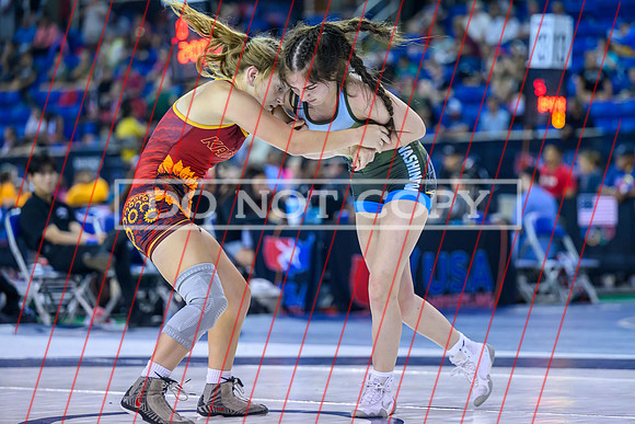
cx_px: 368
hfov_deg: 13.9
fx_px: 2599
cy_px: 201
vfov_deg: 9.3
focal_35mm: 147
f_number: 2.8
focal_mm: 125
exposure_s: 1/800
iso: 2000
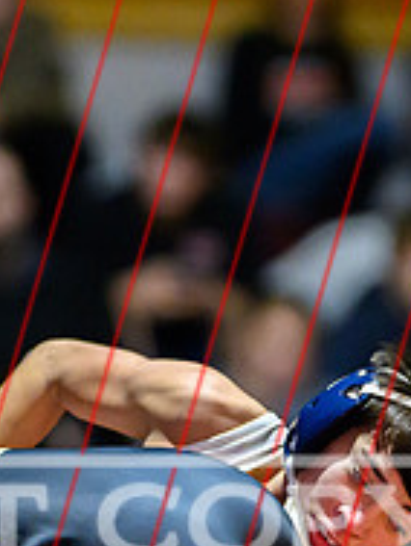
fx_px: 7321
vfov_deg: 4.3
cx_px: 16
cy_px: 538
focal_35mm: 463
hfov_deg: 3.2
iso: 8000
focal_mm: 135
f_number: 1.8
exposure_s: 1/640
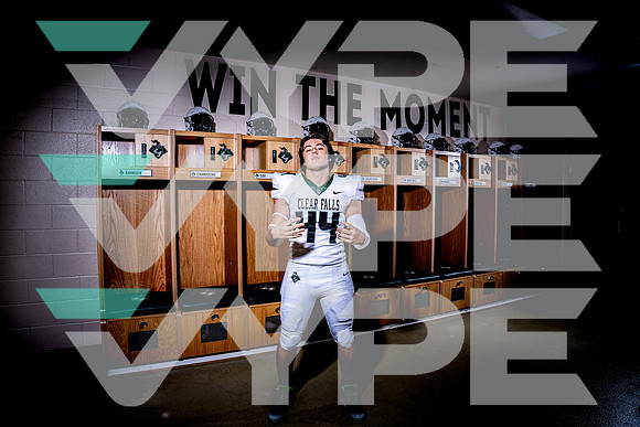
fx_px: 398
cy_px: 214
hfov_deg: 77.5
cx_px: 320
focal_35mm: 22
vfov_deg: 56.4
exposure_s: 1/250
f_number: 5.6
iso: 100
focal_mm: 22
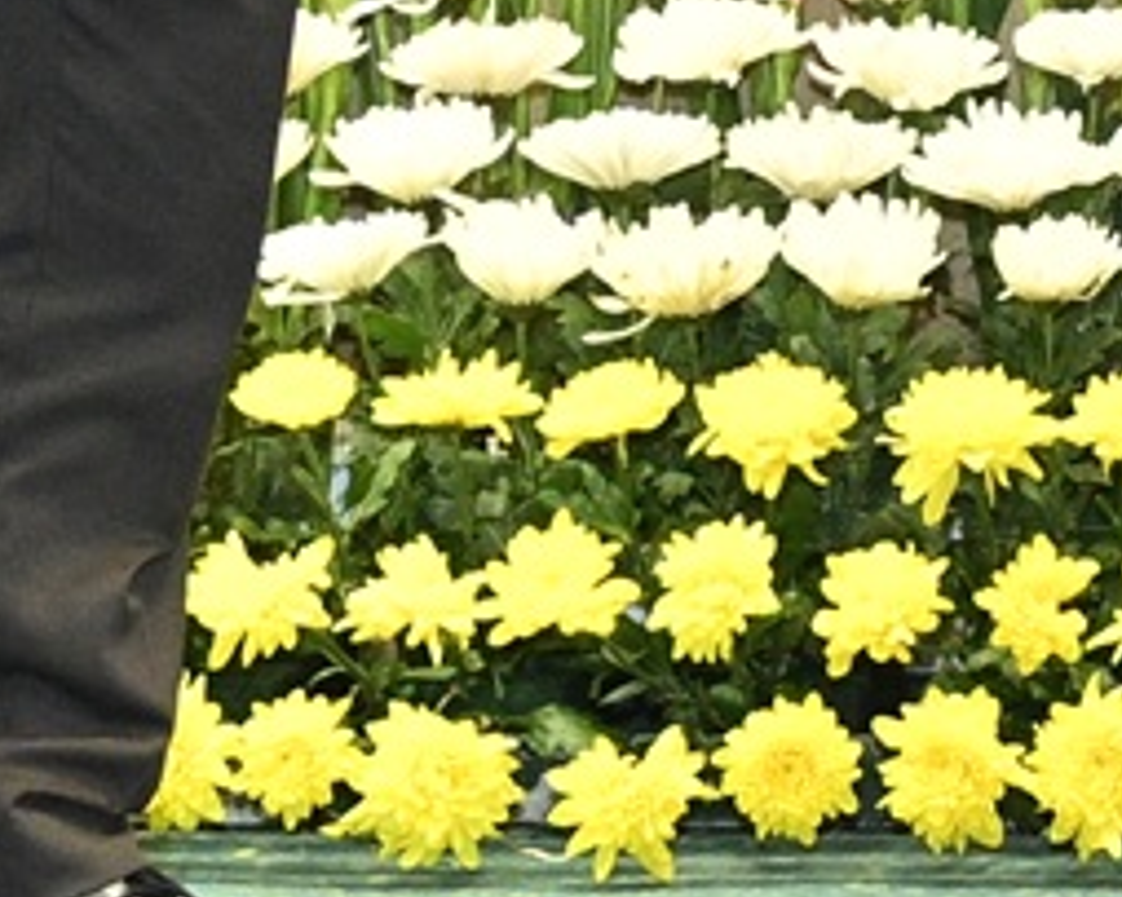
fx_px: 10091
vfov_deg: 4.9
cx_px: 3046
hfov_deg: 6.0
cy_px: -1387
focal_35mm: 304
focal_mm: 34
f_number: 4
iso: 1600
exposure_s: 1/100
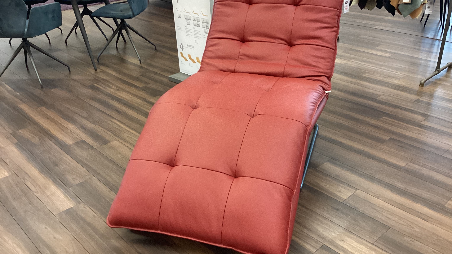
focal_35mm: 36
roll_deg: +1.4
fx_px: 431
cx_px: 237
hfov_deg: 55.3
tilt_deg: -26.1
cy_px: 117
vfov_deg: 32.8
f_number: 2.4
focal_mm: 3.3
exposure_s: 1/60
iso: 250
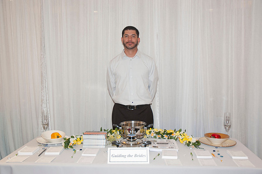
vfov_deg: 35.5
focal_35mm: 38
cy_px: 87
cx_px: 131
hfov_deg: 51.3
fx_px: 273
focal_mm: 25
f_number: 4
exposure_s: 1/60
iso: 400
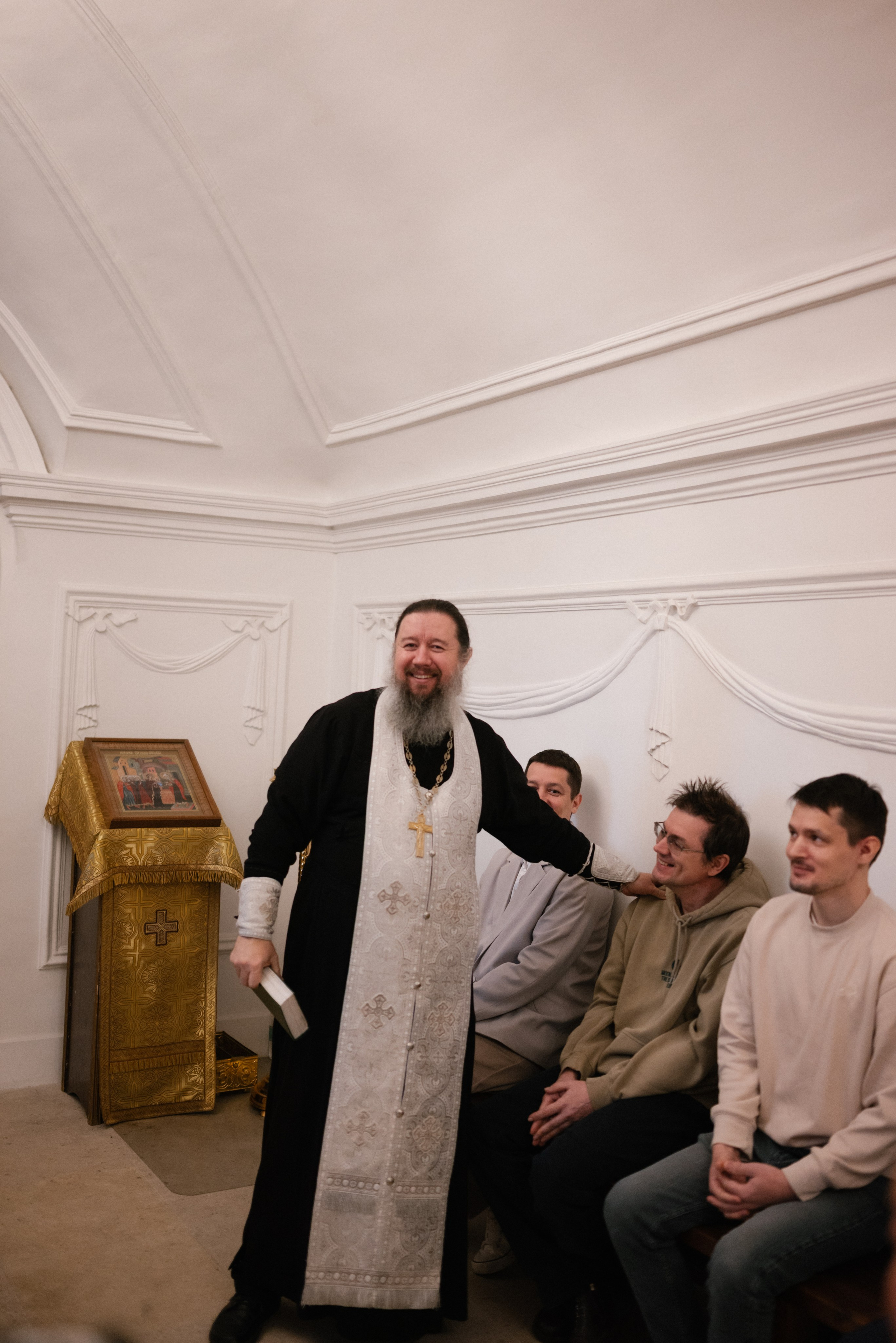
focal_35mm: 35
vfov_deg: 54.4
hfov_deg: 37.9
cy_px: 672
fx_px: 1305
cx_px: 448
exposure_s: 1/250
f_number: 1.8
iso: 1000
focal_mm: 35
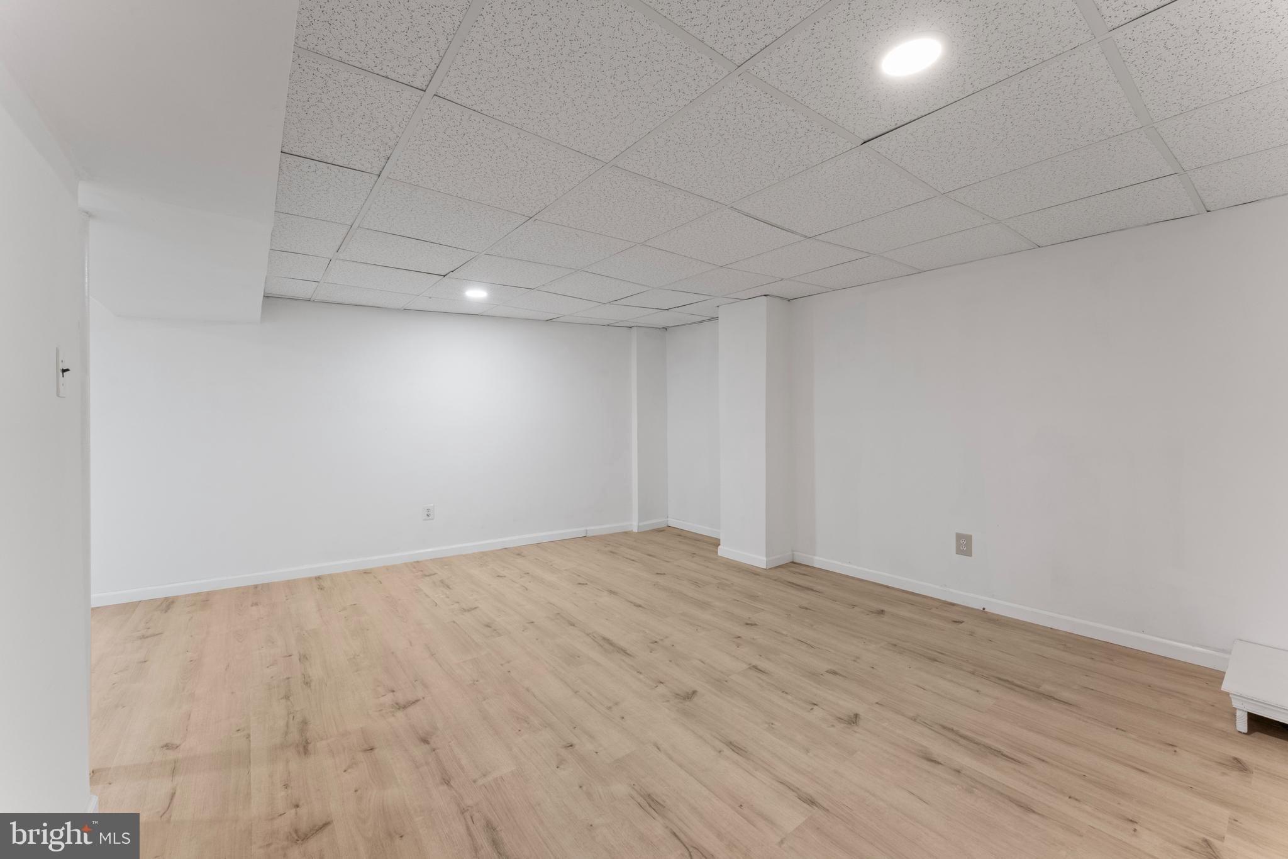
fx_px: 501
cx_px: 644
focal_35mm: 14
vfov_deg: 81.2
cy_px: 430
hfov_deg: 104.3
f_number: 11
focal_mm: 14
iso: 320
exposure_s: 1/1.67
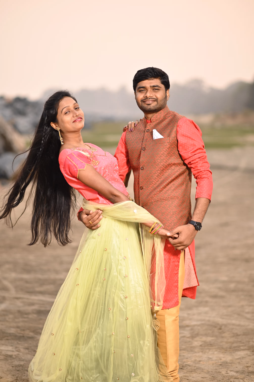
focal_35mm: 85
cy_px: 191
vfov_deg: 23.9
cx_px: 127
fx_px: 901
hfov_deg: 16.1
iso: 100
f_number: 2
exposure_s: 1/160
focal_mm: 85
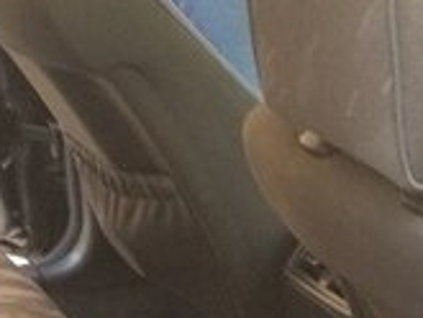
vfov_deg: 12.1
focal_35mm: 116
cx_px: 400
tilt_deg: -29.6
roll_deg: +0.7
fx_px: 1419
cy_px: 491
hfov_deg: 16.7
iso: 125
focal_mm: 4.15
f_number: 2.2
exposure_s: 1/33
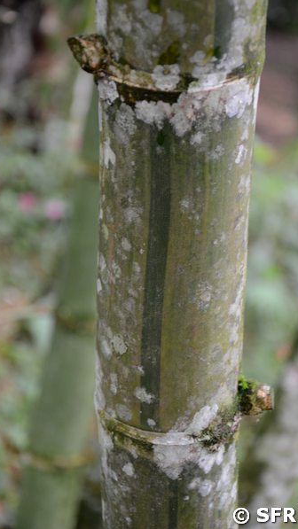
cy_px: 265
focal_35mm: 104
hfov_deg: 11.6
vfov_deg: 20.6
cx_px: 170
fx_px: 1460
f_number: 5.3
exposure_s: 1/30
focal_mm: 66
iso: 800
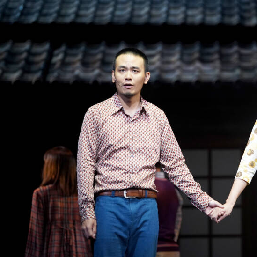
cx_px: 205
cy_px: 130
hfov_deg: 7.8
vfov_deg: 7.8
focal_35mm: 223
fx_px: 1873
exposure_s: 1/500
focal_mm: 160
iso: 4000
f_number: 2.8
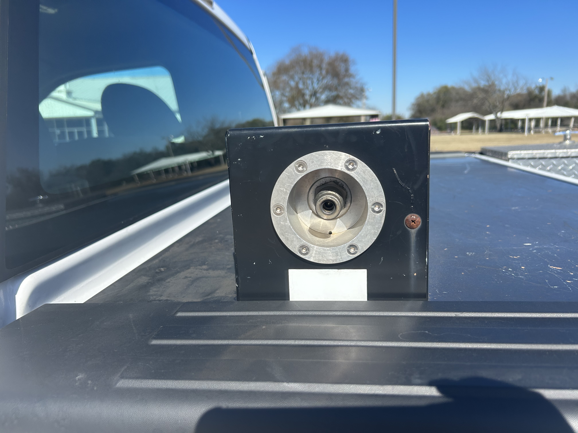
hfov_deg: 67.3
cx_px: 289
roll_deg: +2.5
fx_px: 434
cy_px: 216
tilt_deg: -11.5
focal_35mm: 26
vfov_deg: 53.1
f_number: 1.5
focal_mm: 5.7
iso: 50
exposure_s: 1/3257
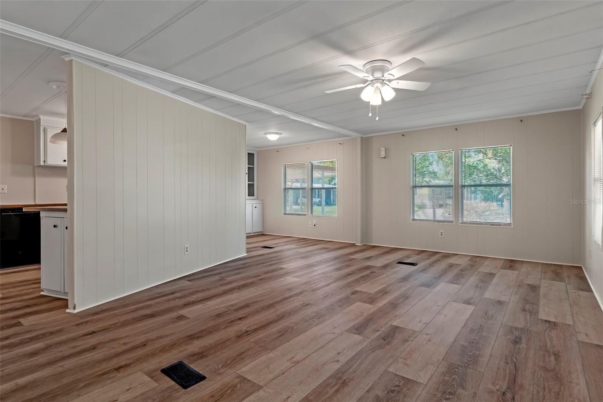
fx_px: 301
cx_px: 302
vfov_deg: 67.4
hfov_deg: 90.0
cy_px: 201
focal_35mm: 18
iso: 800
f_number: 9.5
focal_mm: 12
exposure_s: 1/10
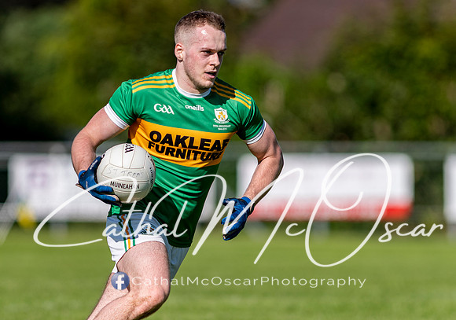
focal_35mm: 612
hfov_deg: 3.3
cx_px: 195
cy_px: 161
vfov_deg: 2.3
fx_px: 7879
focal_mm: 300
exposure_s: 1/2500
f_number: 2.8
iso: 100
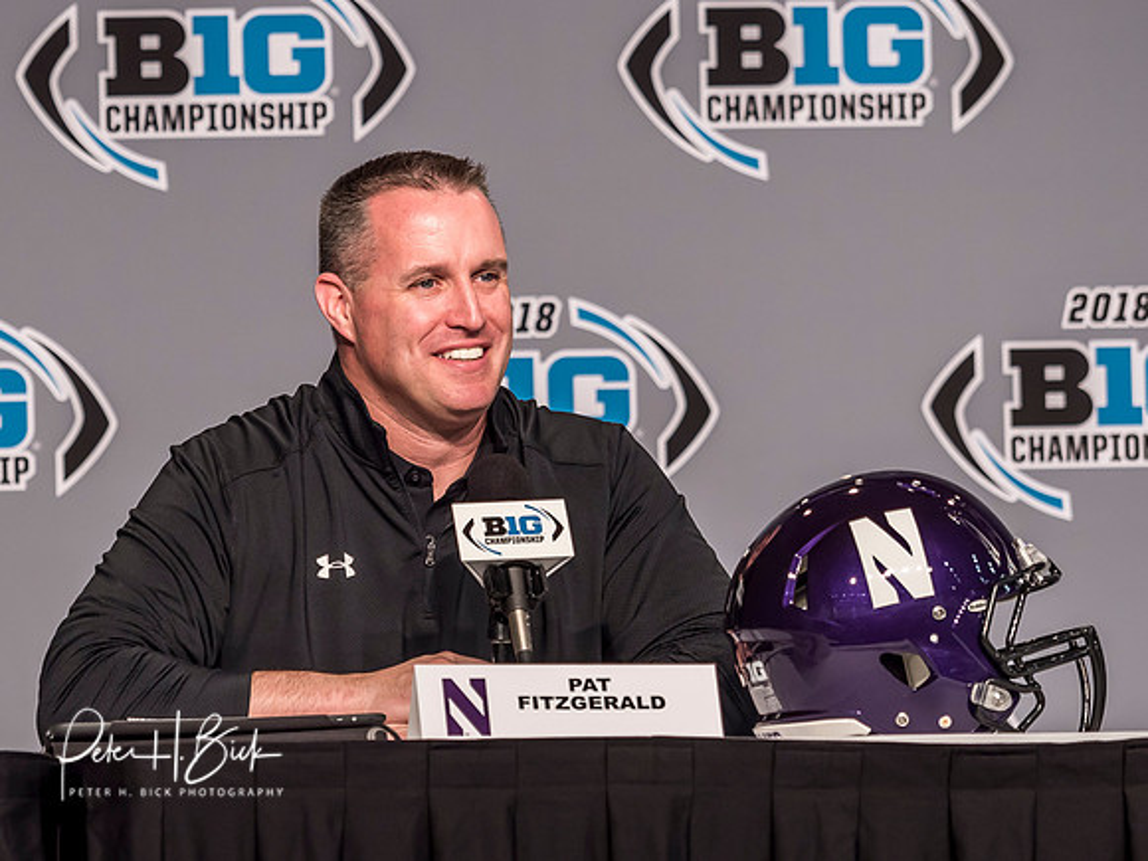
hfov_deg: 4.3
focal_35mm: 463
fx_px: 15353
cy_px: 318
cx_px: 436
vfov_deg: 3.2
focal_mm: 150
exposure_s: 1/200
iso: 500
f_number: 3.2
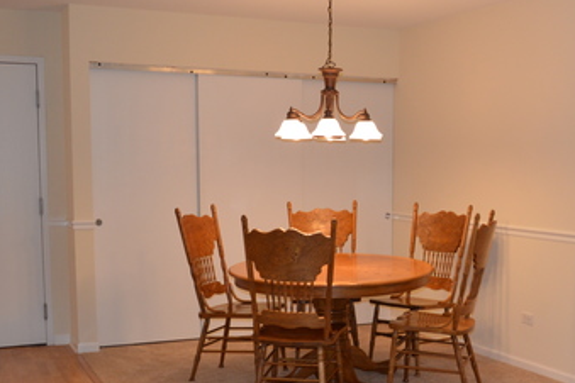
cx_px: 417
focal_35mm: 51
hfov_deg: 38.1
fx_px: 815
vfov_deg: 26.3
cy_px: 269
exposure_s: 1/60
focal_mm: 18
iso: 400
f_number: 3.5
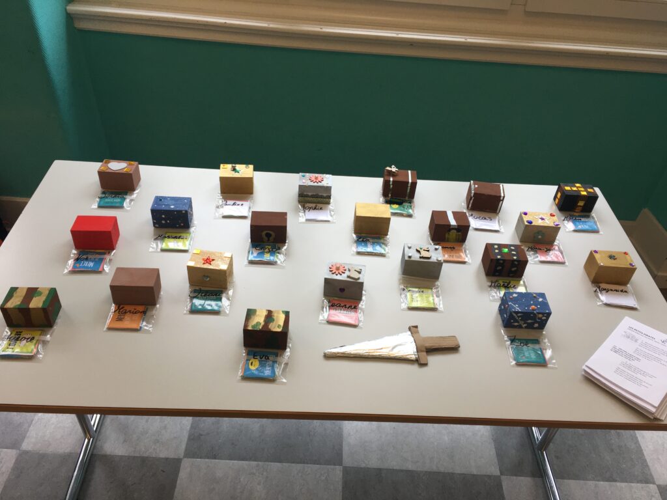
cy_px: 250
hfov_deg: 61.7
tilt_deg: -41.6
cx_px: 334
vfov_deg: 48.2
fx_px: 559
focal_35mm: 29
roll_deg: -5.1
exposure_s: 1/100
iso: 40
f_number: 2.2
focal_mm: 4.15
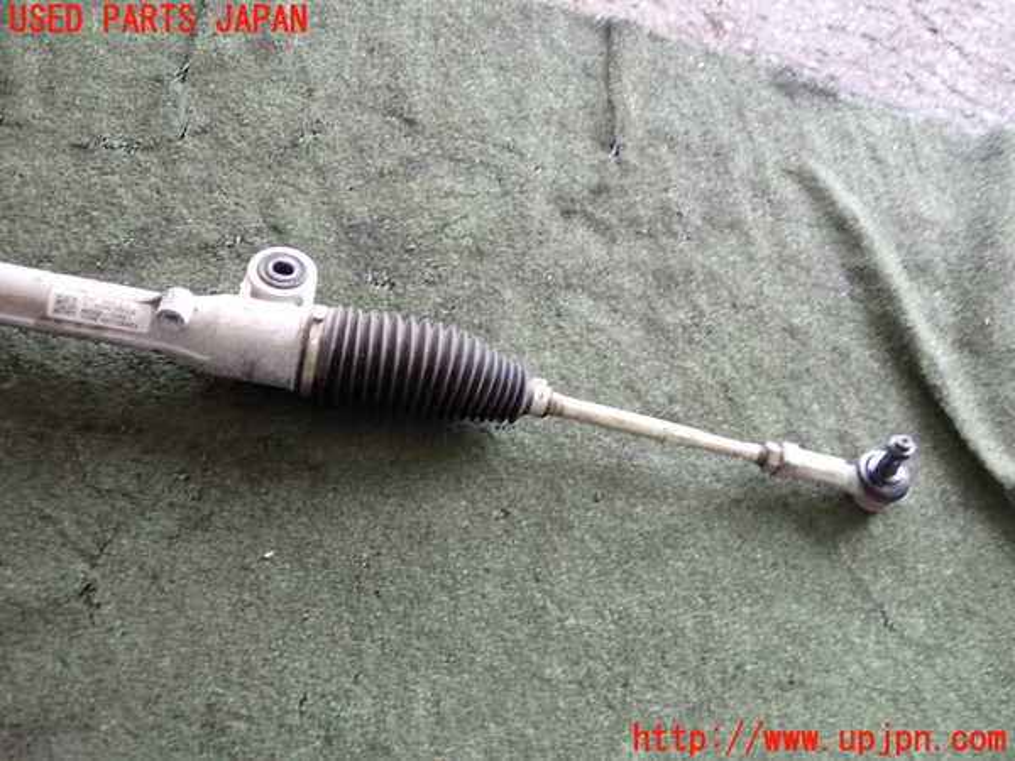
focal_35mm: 30
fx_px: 880
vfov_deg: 46.8
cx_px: 508
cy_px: 380
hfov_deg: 60.0
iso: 200
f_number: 2.3
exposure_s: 1/30
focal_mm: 5.4
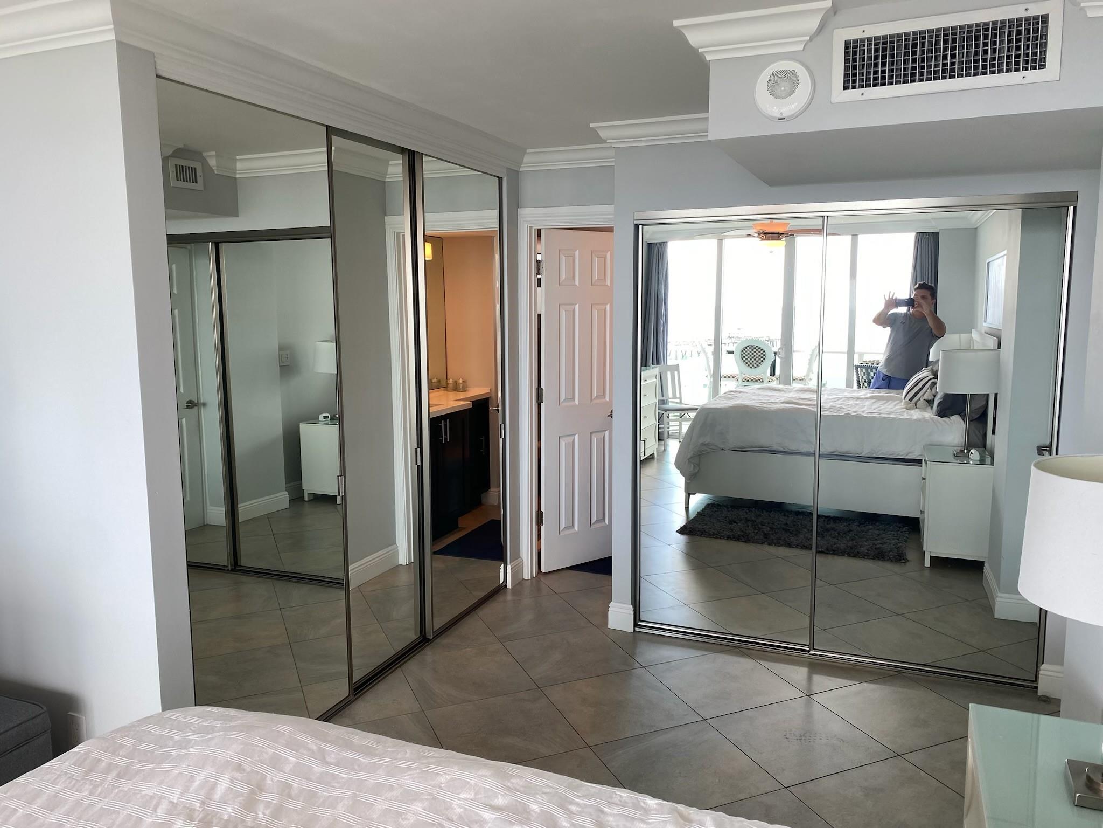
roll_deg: -1.1
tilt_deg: -8.2
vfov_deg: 53.1
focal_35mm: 26
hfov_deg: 67.3
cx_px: 552
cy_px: 414
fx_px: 828
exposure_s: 1/120
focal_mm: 4.25
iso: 40
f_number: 1.8
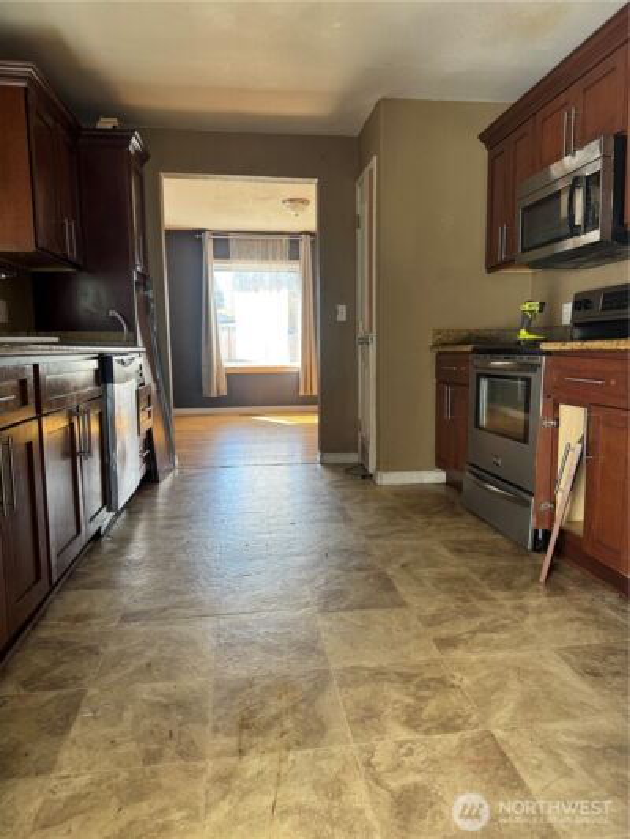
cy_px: 420
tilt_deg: -5.8
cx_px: 315
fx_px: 582
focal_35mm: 24
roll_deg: +1.4
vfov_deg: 71.6
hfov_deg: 56.8
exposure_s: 1/121
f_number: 1.78
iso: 125
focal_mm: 6.76
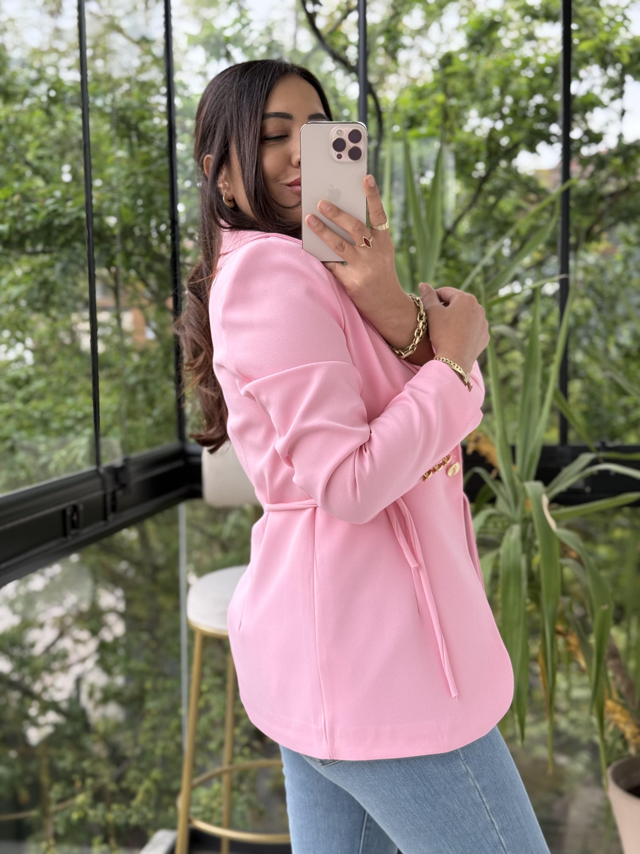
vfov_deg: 39.7
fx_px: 1183
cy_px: 427
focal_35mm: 48
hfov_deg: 30.3
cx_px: 320
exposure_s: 1/247
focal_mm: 6.76
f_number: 1.78
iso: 64
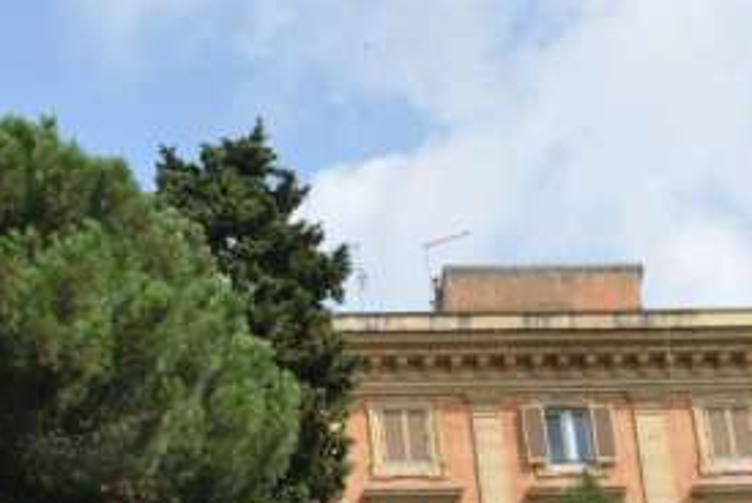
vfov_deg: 10.4
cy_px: 703
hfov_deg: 15.7
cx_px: 36
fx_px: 2677
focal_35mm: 128
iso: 1400
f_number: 20
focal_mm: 44
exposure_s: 1/125
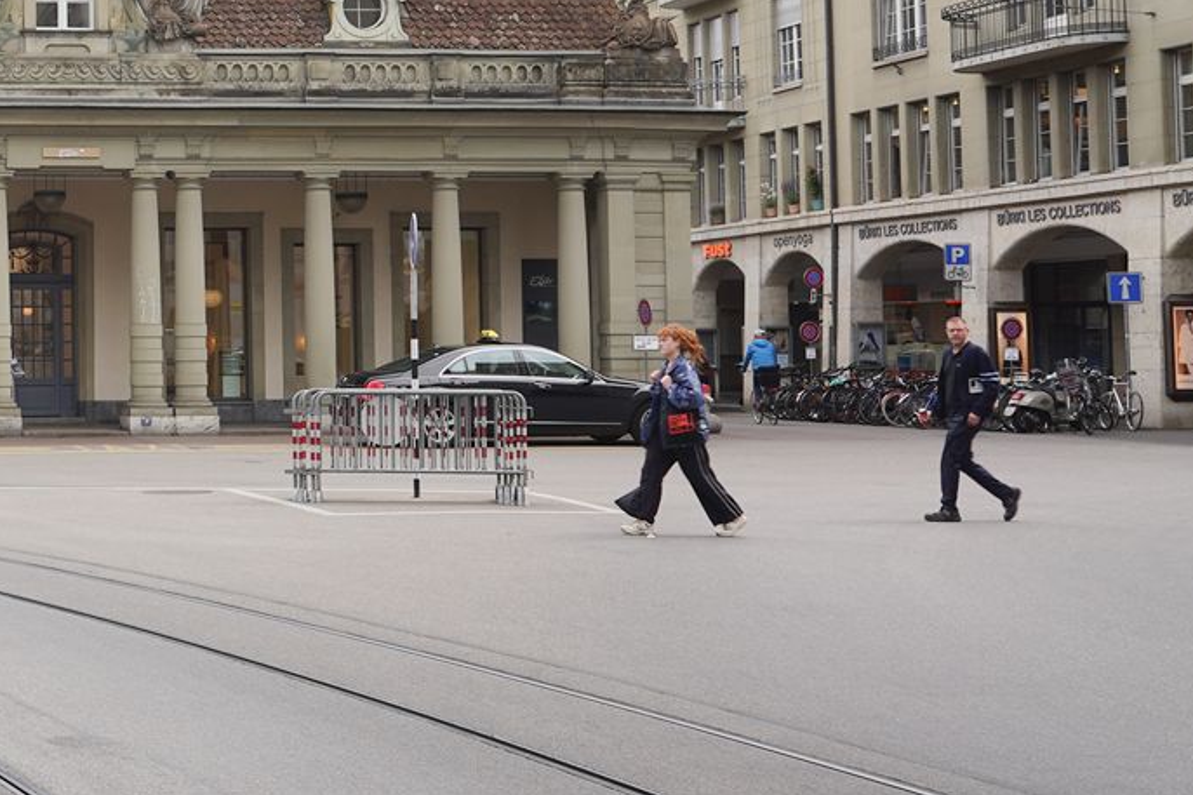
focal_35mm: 70
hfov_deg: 26.3
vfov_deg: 19.3
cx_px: -158
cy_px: 209
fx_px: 2319
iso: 100
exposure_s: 1/100
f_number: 9
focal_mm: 24
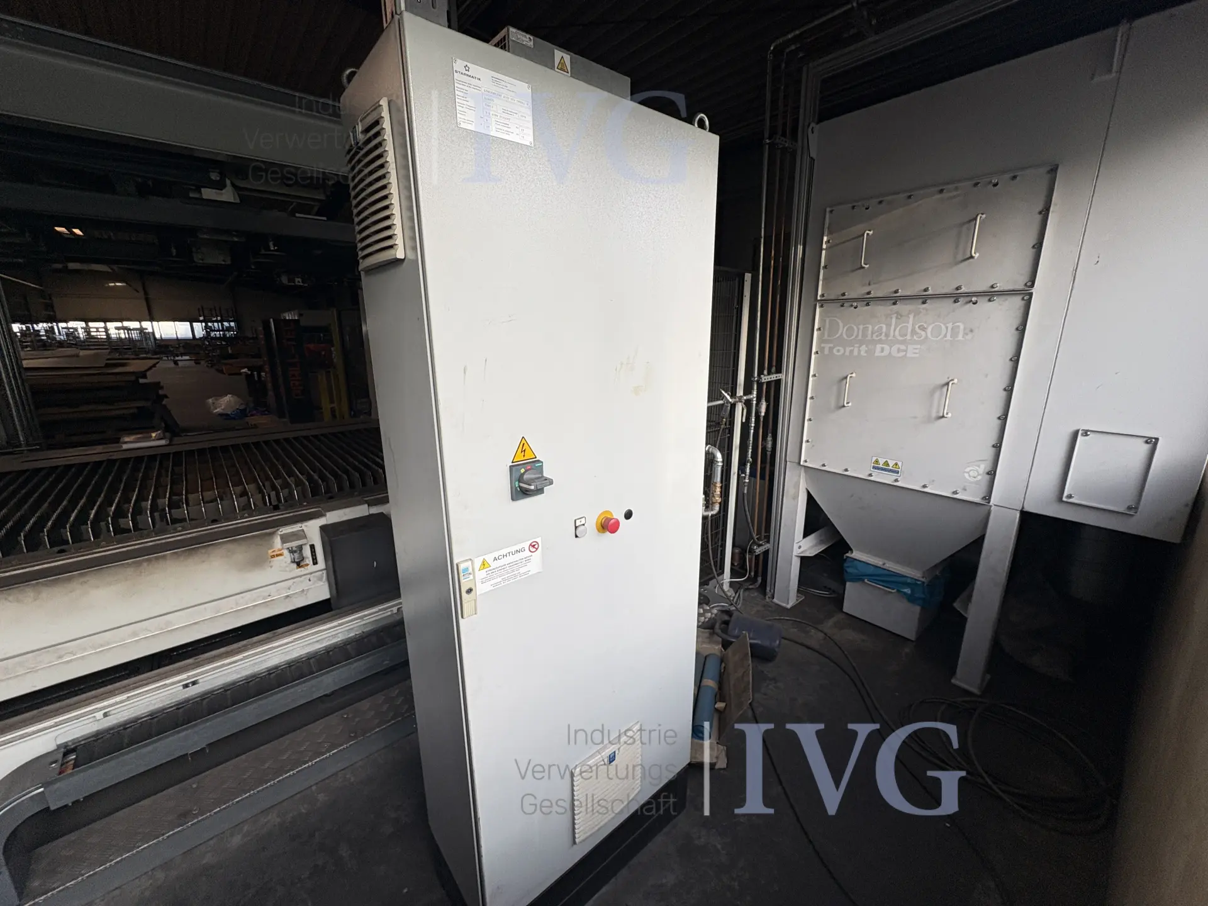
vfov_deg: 85.7
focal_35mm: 14
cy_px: 453
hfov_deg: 102.1
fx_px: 489
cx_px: 604
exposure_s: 1/100
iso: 32
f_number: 2.2
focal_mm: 2.22
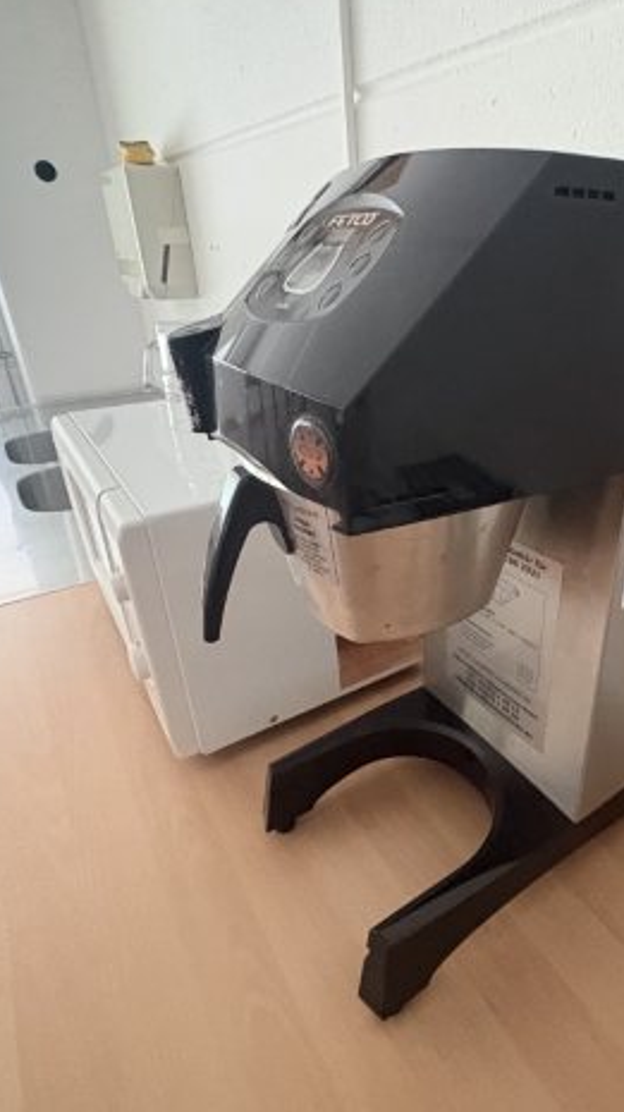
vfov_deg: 83.9
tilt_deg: -26.0
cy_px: 543
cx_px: 438
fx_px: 619
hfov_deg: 52.0
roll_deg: +1.7
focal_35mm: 21
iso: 1000
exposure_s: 1/33
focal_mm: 2.22
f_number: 2.2
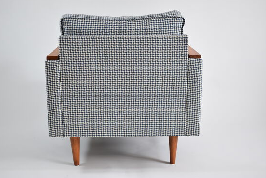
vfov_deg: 26.8
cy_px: 83
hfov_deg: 39.2
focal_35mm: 51
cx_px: 124
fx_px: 374
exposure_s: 1/125
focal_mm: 31
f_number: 4.2
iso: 800
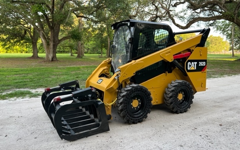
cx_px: 120
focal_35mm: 28
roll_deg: +0.0
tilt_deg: -4.8
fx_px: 183
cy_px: 63
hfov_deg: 66.5
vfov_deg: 44.4
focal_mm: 5.7
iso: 50
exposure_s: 1/133
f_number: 1.5
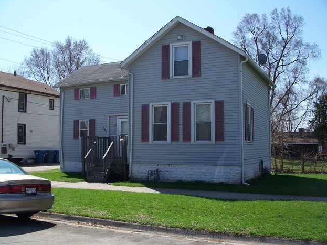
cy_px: 120
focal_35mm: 38
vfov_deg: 37.7
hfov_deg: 49.0
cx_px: 166
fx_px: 359
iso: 64
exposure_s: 1/400
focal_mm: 7.8
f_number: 4
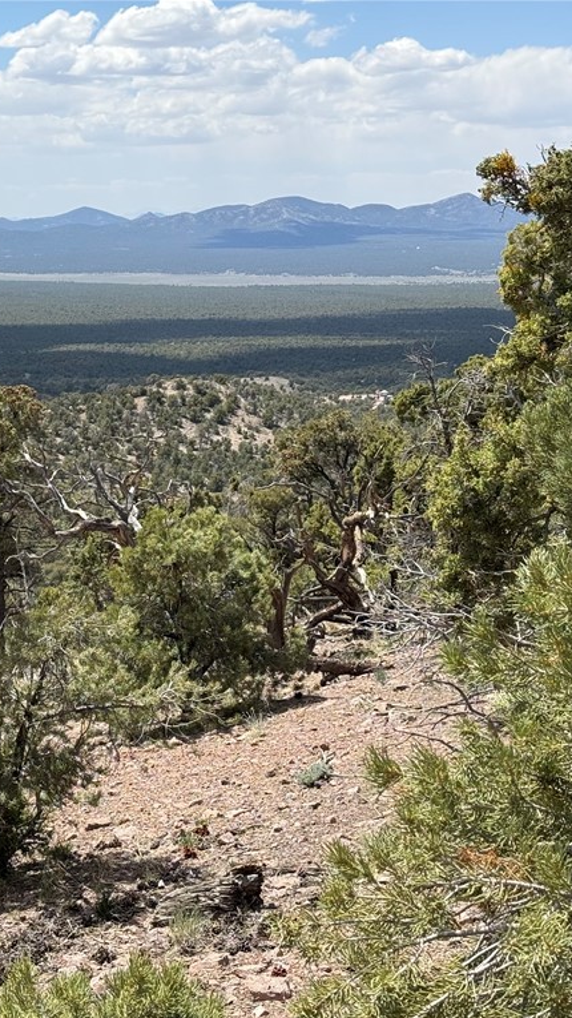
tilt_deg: -8.5
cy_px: 510
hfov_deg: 17.0
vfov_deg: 30.2
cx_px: 44
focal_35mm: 70
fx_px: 1889
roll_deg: +0.0
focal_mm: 6.76
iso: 64
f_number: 1.78
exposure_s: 1/2865
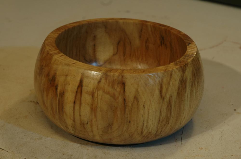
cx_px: 120
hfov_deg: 21.9
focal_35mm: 93
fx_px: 621
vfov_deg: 14.7
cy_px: 80
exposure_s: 1/15
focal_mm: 62
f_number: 8
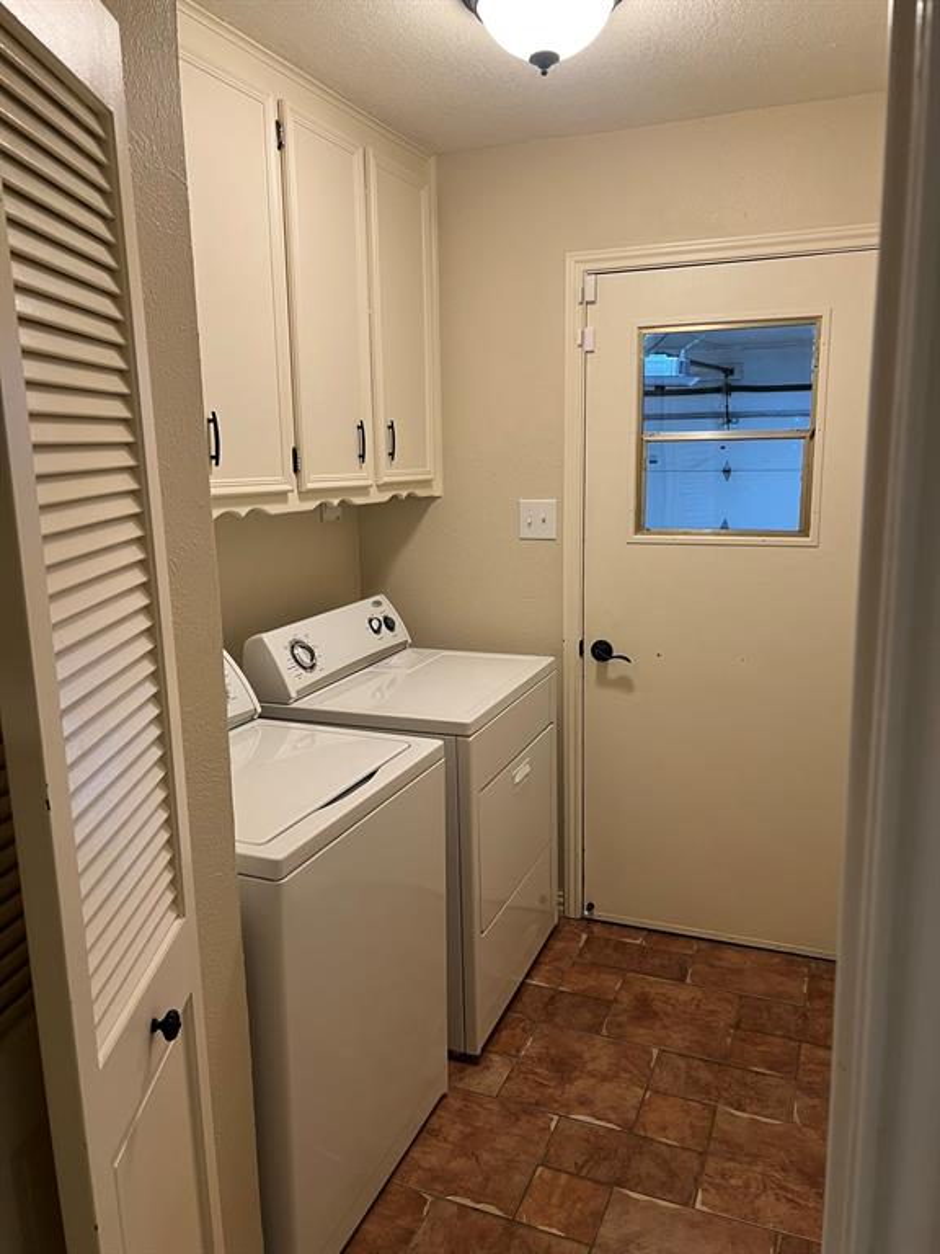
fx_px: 941
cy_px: 627
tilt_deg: -8.0
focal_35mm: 26
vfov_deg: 67.3
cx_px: 470
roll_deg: +0.1
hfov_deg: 53.1
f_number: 1.5
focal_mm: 5.7
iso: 100
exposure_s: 1/60
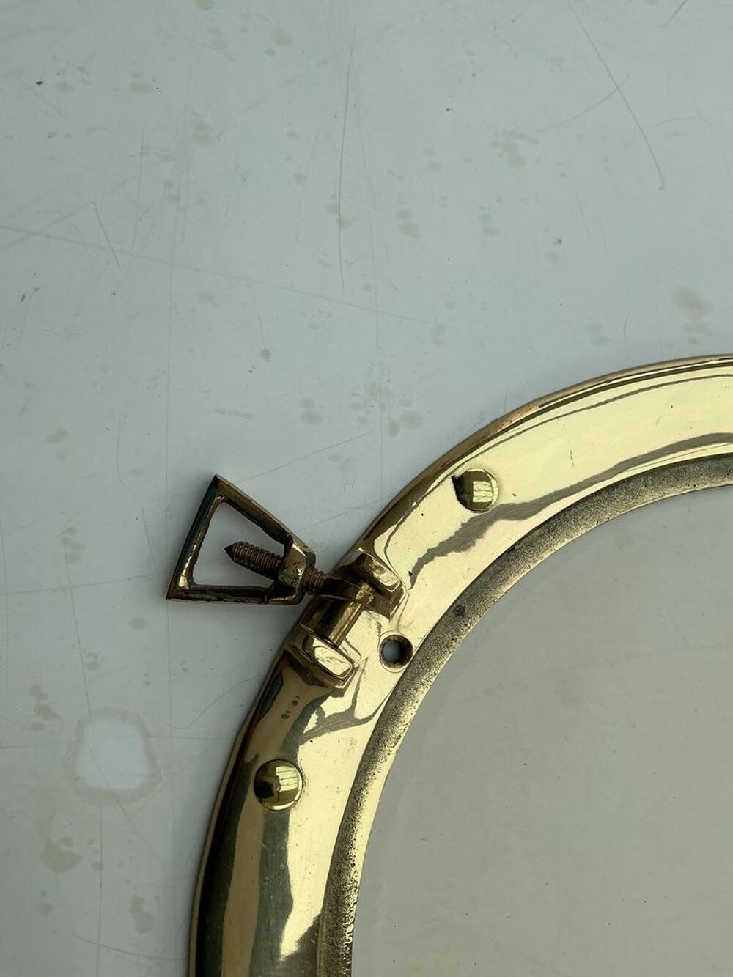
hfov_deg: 48.2
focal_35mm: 29
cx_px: 366
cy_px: 488
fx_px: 819
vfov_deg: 61.7
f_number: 1.8
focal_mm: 3
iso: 25
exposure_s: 1/709
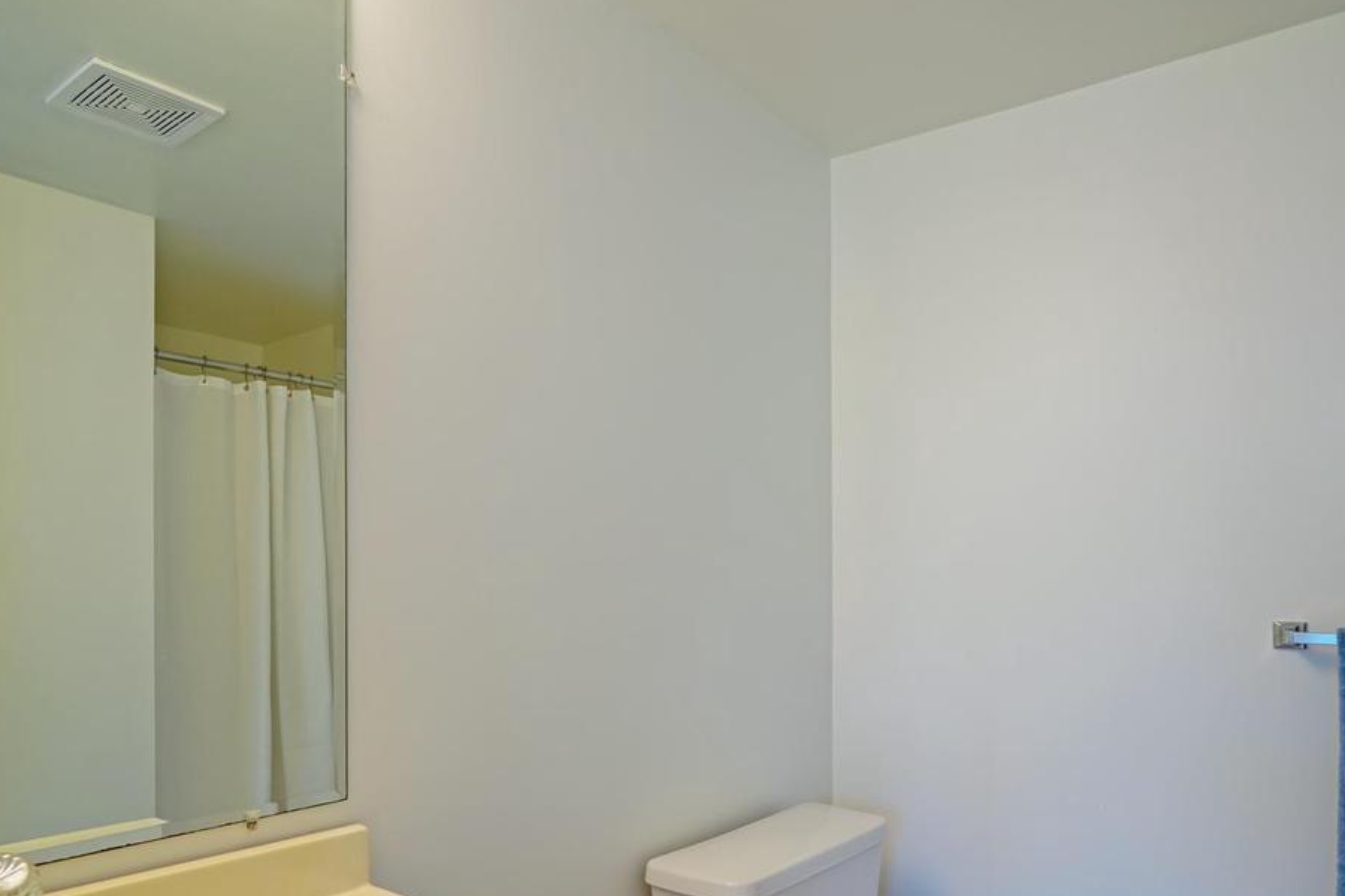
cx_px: 747
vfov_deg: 52.4
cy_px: 578
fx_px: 897
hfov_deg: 73.5
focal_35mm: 24
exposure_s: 1/40
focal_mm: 10
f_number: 3.2
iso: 125
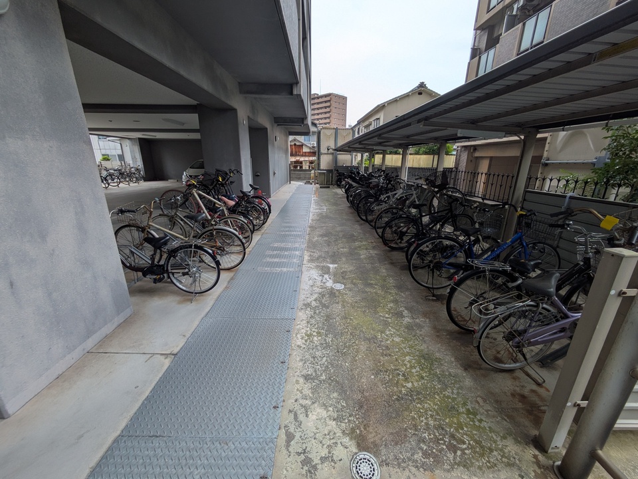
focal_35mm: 14
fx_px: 258
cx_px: 319
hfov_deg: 102.1
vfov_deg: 85.7
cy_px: 240
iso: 36
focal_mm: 1.83
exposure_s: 1/703
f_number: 2.2
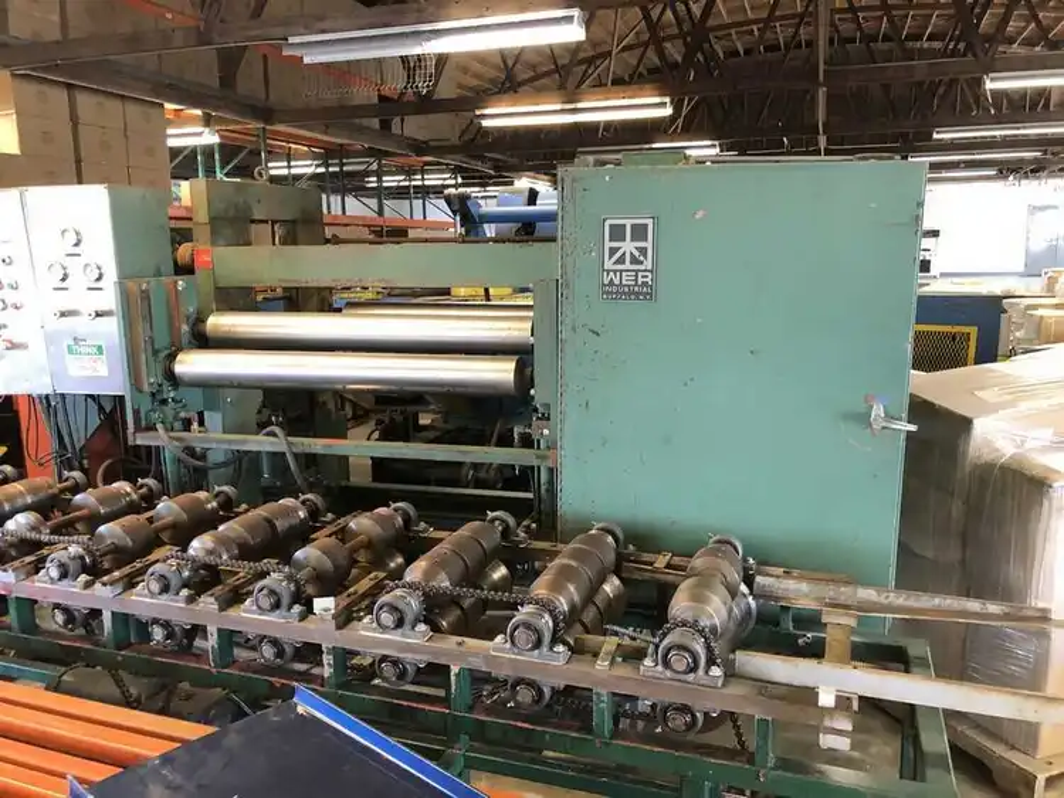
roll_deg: +1.5
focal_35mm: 28
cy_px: 399
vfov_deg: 49.8
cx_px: 532
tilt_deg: -9.5
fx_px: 861
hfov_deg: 63.4
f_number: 1.8
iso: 80
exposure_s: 1/15
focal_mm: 4
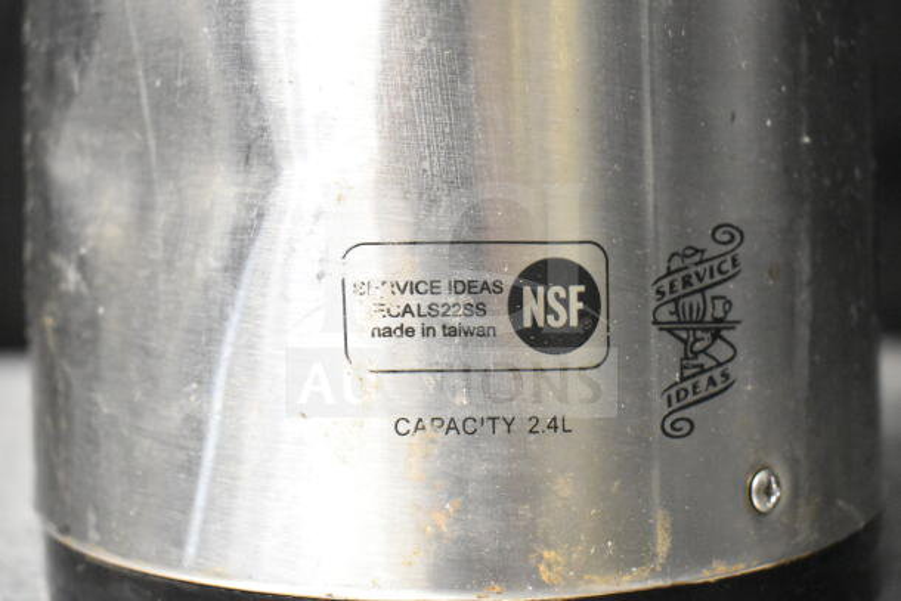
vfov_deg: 28.1
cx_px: 450
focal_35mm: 48
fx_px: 1202
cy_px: 300
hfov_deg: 41.1
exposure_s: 1/50
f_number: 4.5
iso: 9000
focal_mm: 32
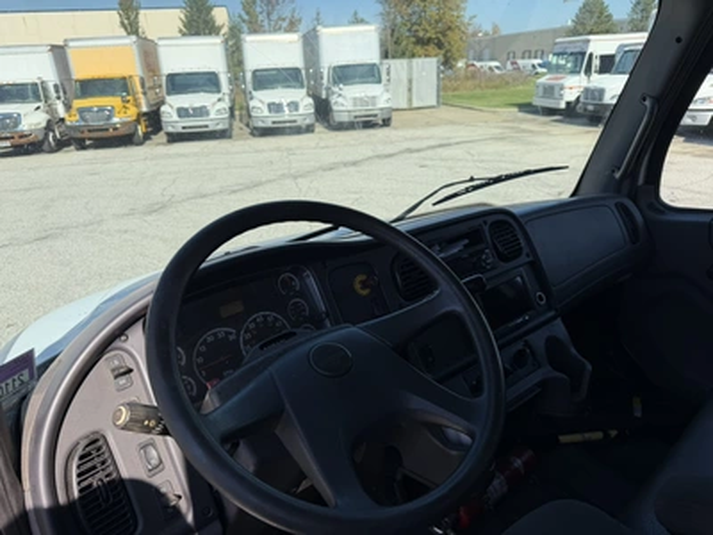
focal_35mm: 24
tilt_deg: -21.0
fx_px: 494
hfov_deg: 71.6
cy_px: 268
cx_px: 356
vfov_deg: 56.8
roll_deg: +2.0
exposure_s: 1/2703
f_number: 1.78
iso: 80
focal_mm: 6.76
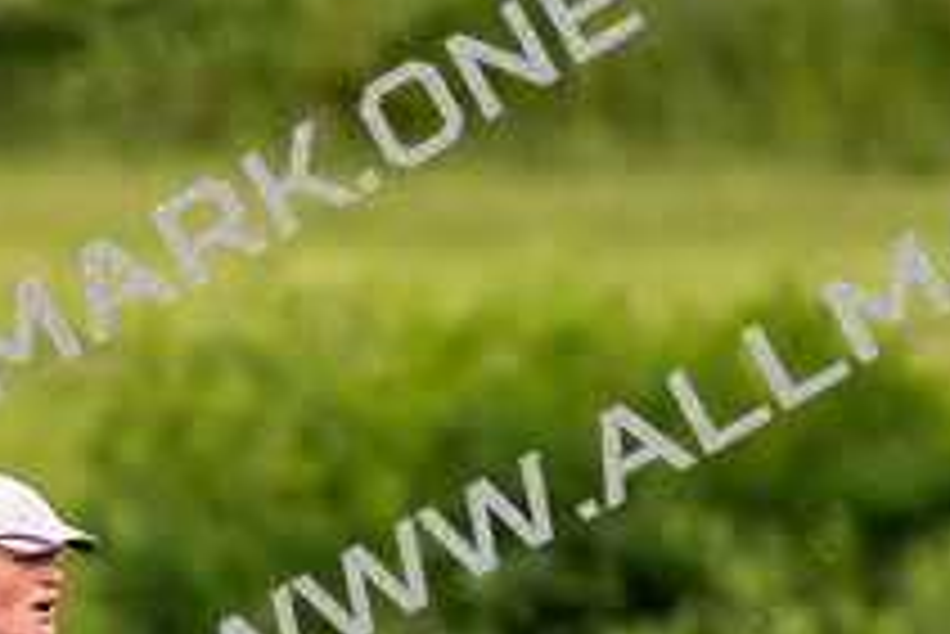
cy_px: 791
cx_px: -158
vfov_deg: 0.6
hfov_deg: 0.8
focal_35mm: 2472
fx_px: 65276
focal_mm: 600
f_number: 4
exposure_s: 1/2500
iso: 720
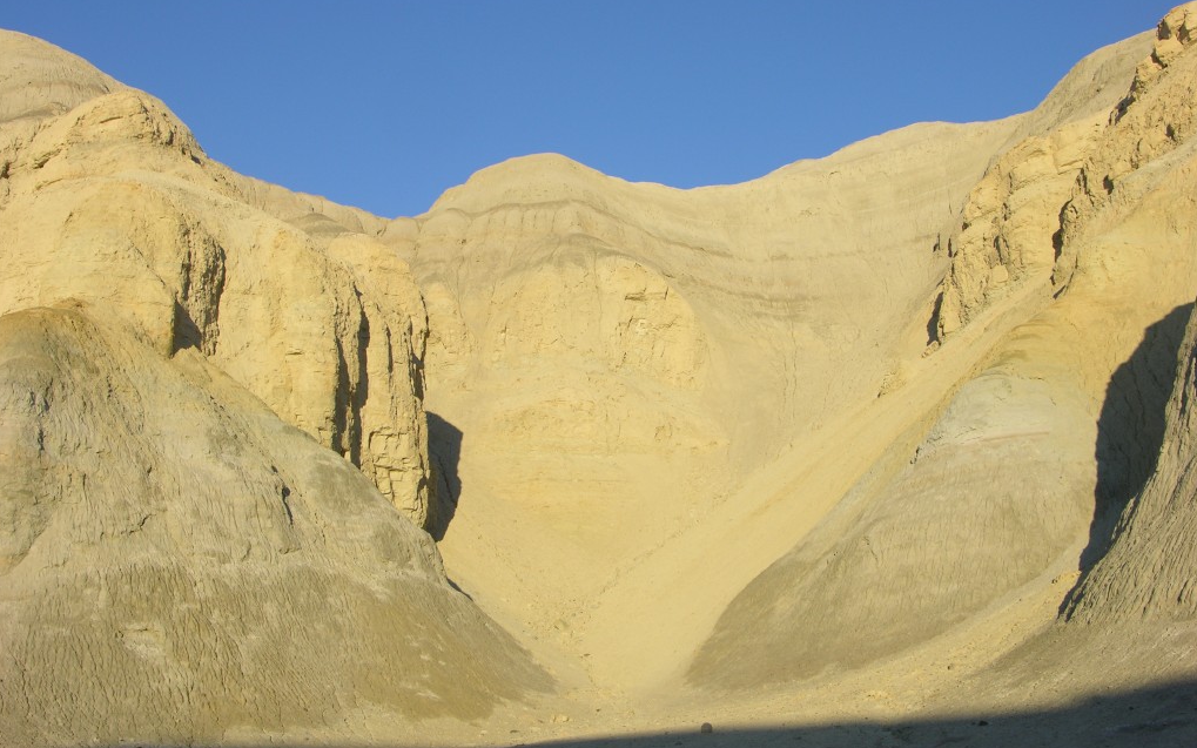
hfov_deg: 41.1
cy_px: 304
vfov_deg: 26.3
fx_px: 1599
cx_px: 598
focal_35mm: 49
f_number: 6.7
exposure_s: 1/156
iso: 50
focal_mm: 11.6
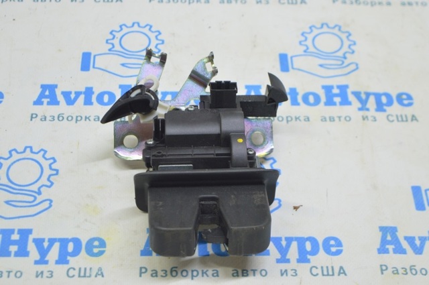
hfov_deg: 29.9
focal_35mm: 68
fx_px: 803
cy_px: 142
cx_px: 214
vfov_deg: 20.1
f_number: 5.6
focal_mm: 45
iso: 400
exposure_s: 1/20
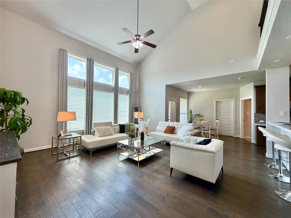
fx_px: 118
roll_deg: -0.3
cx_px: 146
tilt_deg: +0.9
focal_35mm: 14
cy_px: 109
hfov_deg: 102.1
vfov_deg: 85.7
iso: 100
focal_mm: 2.22
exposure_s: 1/120
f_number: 2.2
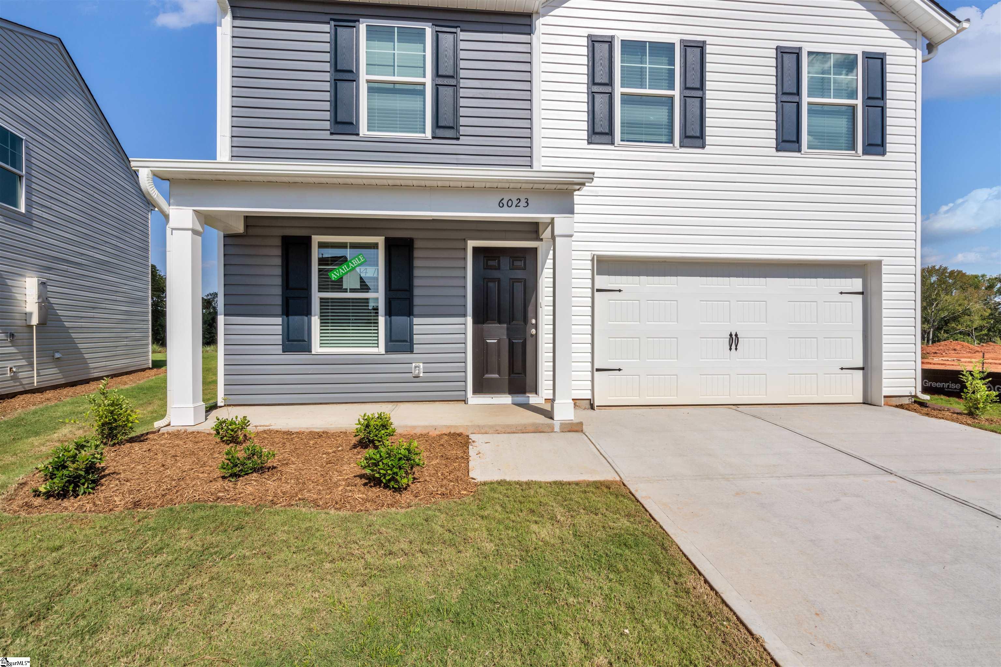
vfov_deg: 73.7
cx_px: 500
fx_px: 445
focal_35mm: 16
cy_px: 334
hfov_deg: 96.7
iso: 160
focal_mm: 16
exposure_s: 1/640
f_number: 9
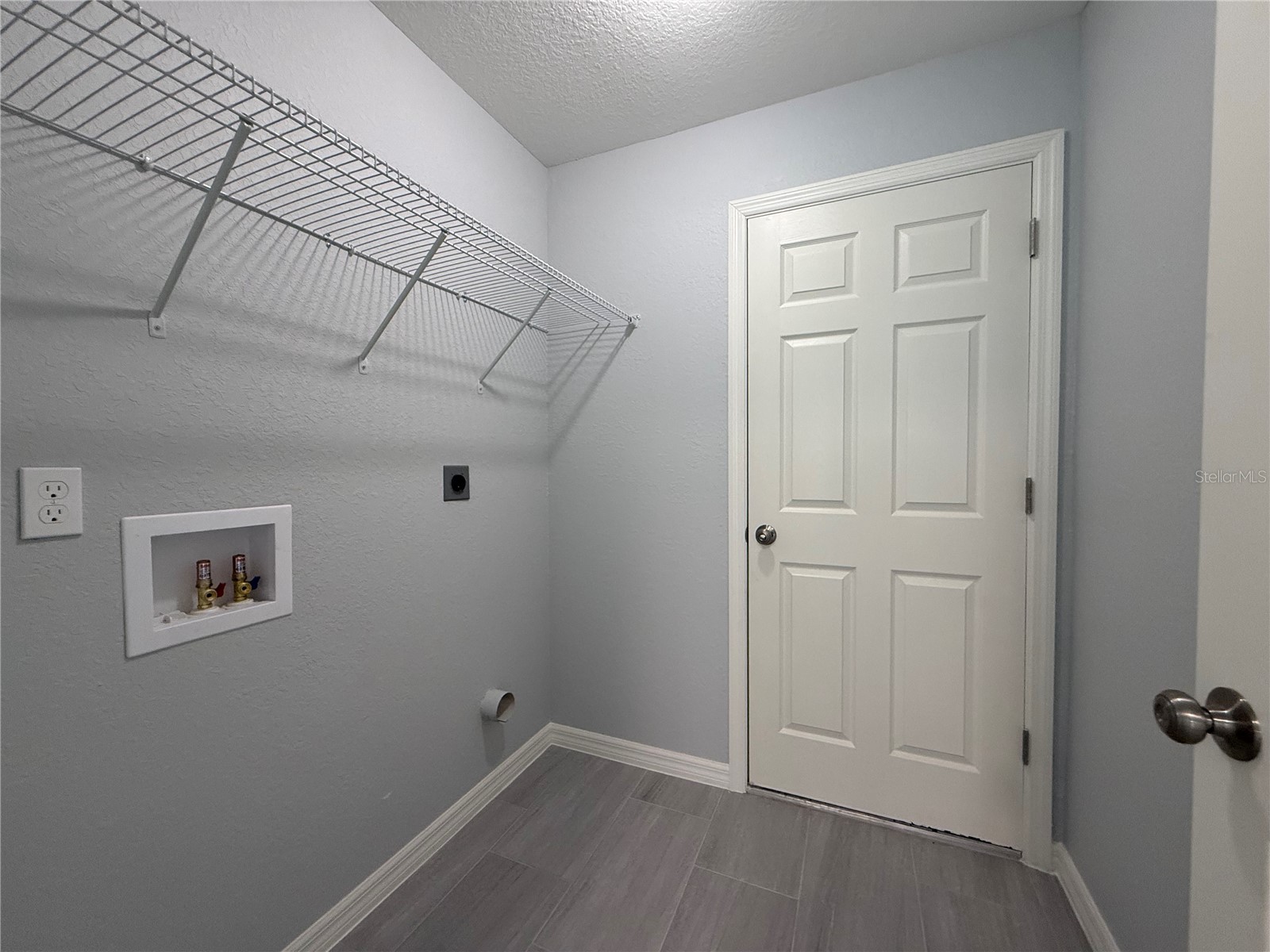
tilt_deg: -0.3
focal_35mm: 14
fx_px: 514
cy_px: 476
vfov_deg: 85.7
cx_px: 635
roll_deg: -0.3
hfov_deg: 102.1
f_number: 2.2
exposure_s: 1/120
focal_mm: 2.22
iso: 320
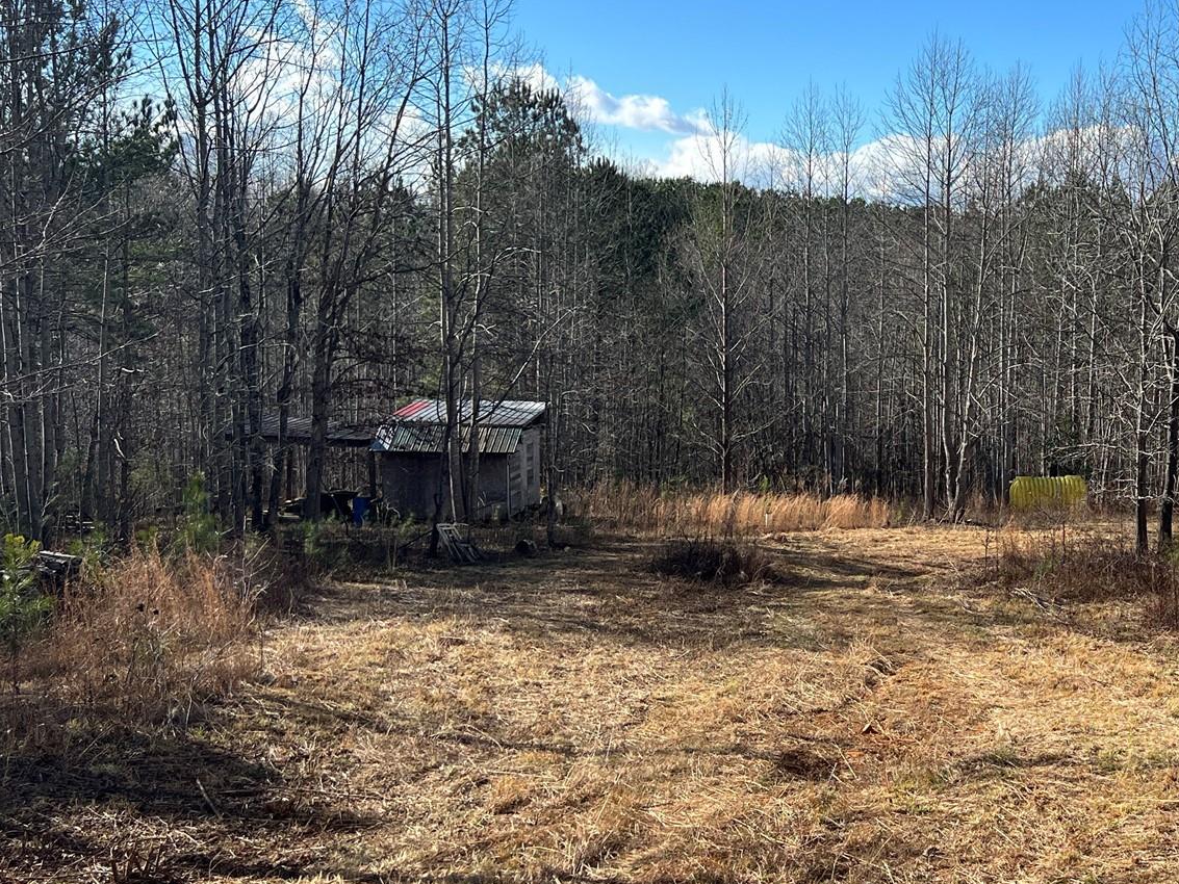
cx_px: 1015
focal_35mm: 47
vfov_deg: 30.9
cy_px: 498
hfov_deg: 38.2
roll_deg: -1.9
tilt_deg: -8.1
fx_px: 1601
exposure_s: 1/3257
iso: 50
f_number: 1.5
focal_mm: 5.7
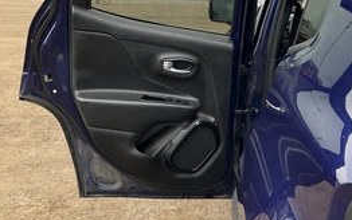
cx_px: 257
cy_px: 30
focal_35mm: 47
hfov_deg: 41.6
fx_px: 451
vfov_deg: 26.7
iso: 16
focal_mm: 3
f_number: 1.8
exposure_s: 1/123
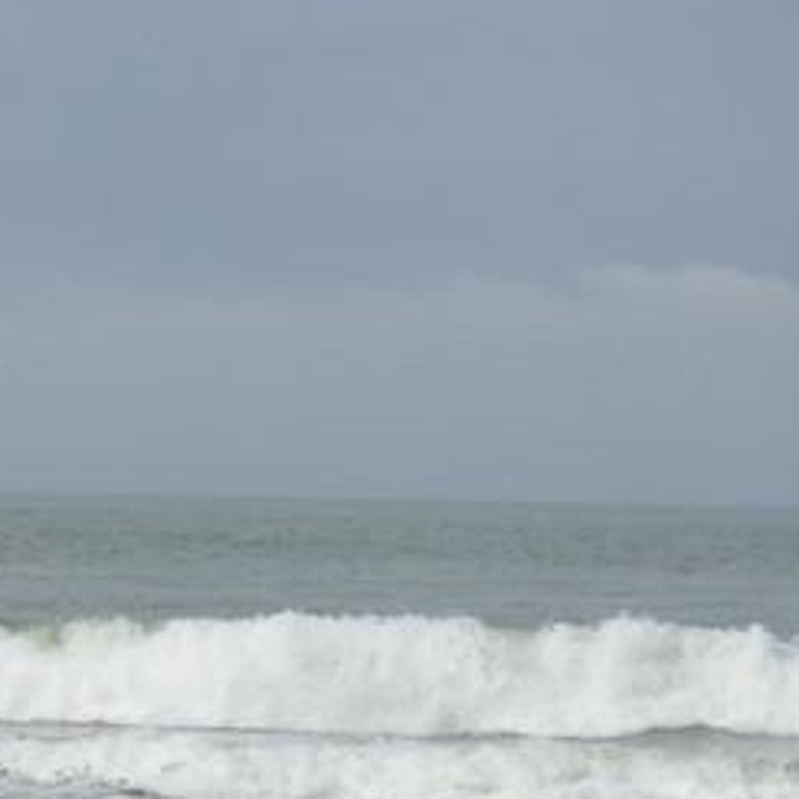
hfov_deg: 6.8
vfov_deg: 6.8
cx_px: -154
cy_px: 580
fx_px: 6711
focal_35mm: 257
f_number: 8
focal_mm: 17.1
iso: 50
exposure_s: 1/180
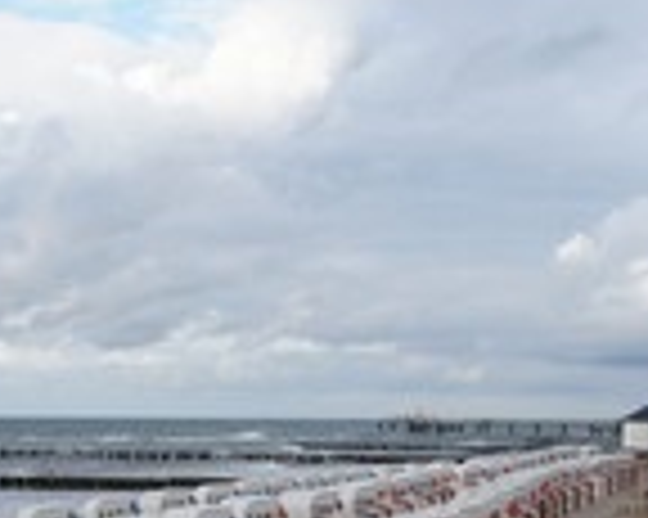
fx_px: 1552
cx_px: 171
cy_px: 493
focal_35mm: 81
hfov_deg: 23.4
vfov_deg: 18.5
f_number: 7.1
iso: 100
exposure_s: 1/125
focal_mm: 18
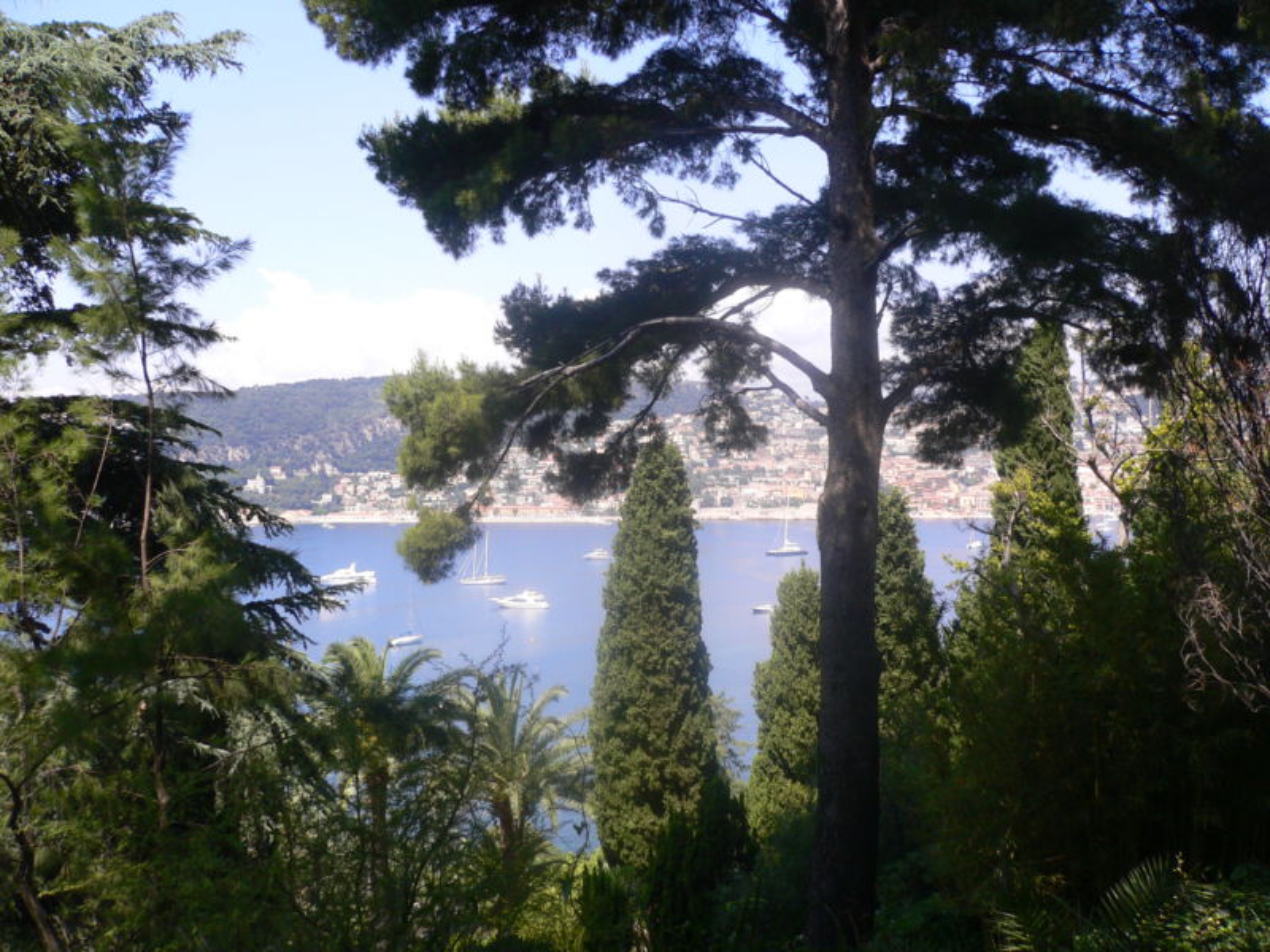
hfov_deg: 52.6
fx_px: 1284
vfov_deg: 40.7
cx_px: 635
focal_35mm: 35
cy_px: 476
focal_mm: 5.8
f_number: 5.6
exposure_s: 1/160
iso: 80
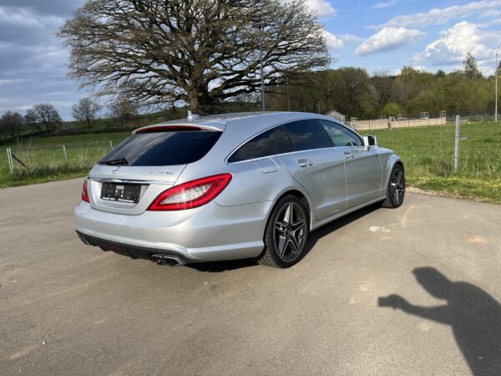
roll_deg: +3.7
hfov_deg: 67.3
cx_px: 250
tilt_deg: -10.2
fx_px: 376
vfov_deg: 53.1
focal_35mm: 26
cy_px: 188
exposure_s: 1/2268
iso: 50
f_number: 1.6
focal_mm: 5.1
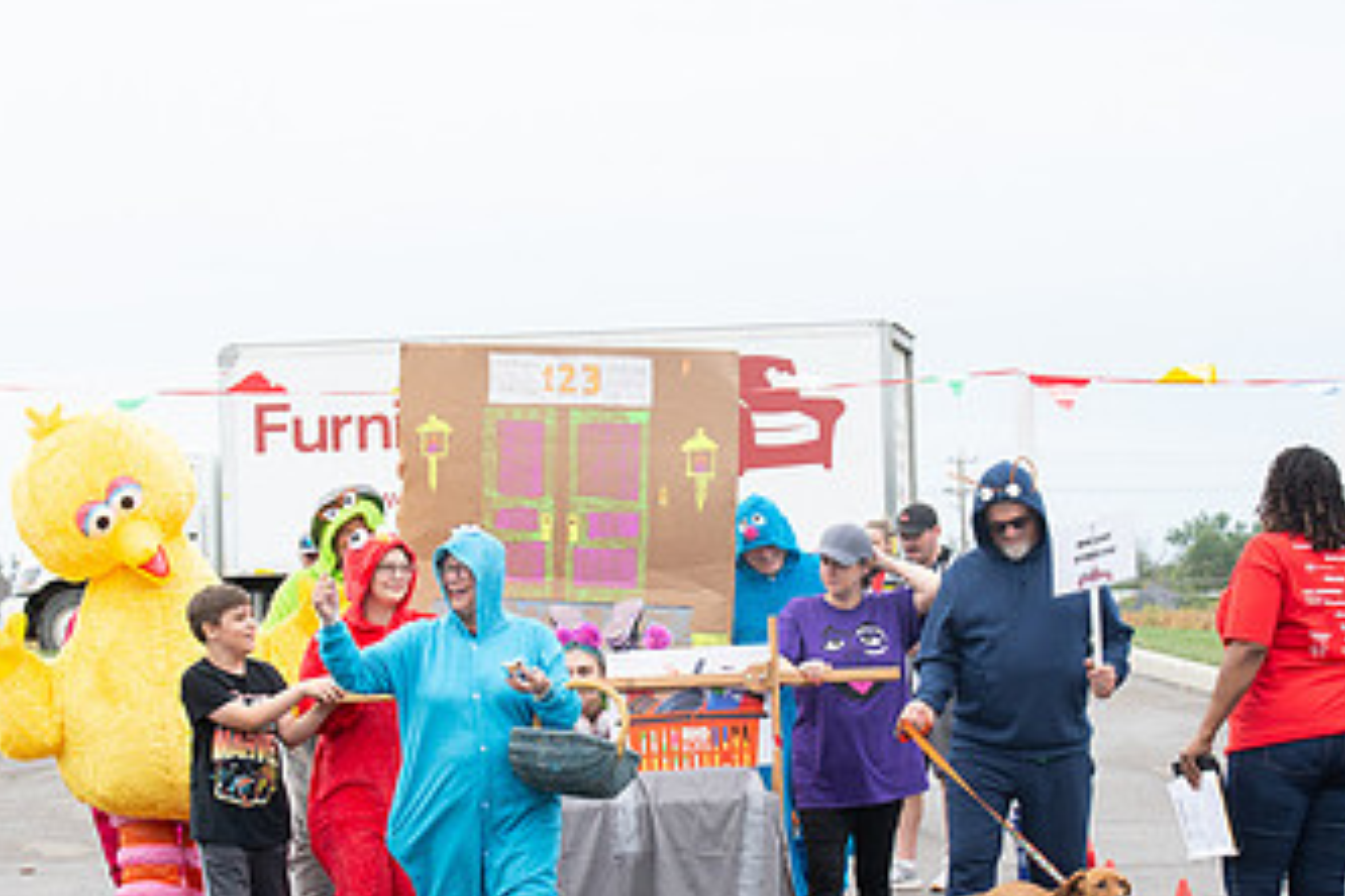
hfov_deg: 14.3
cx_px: 670
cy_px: 624
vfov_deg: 9.6
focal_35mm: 143
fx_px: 5342
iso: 640
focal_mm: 82
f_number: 10
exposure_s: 1/160
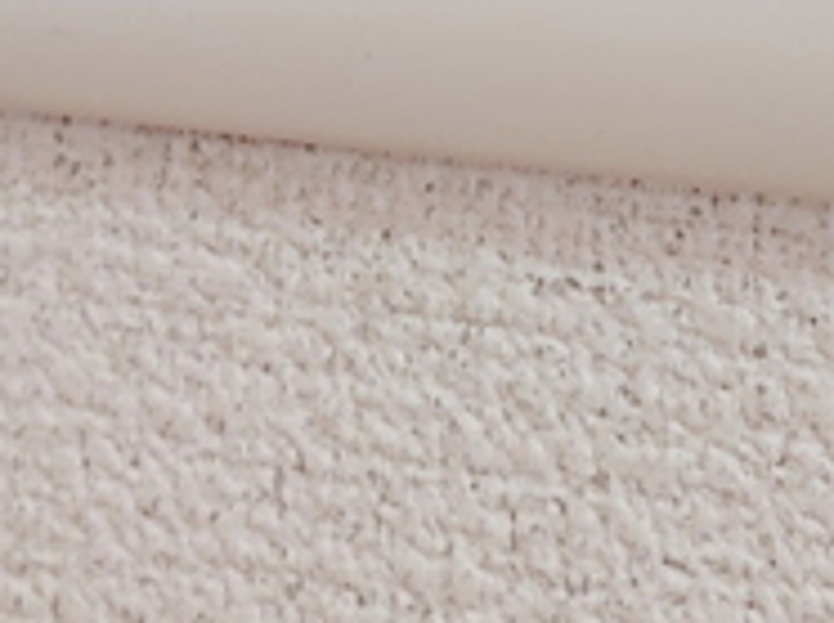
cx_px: 399
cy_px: -551
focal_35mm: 124
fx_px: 2984
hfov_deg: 15.9
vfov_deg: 11.0
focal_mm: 5.23
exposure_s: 1/24
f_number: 1.8
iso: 40
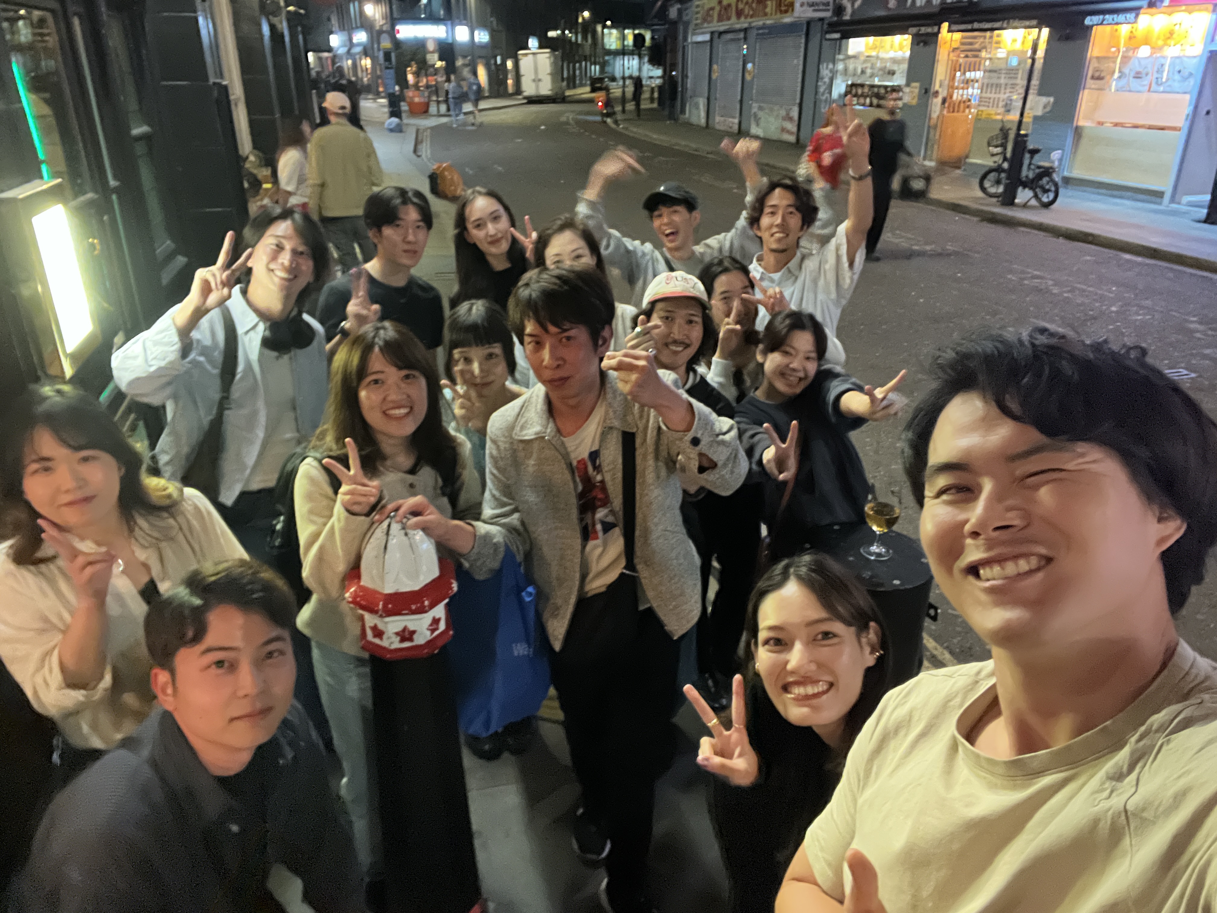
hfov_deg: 73.9
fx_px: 809
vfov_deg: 58.9
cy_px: 456
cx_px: 608
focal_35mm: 23
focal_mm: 2.71
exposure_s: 1/14
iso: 1250
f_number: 2.2
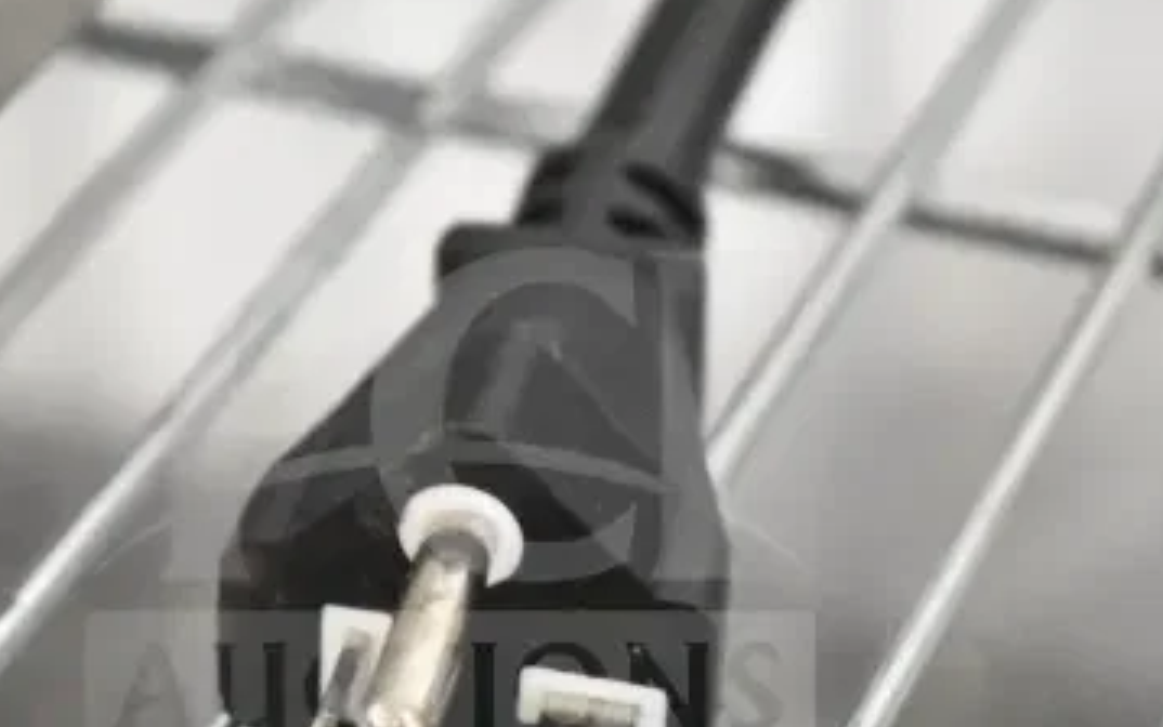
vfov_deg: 10.5
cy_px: 508
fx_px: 3963
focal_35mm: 125
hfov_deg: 16.7
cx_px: 448
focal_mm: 48
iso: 25600
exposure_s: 1/80
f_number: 5.3
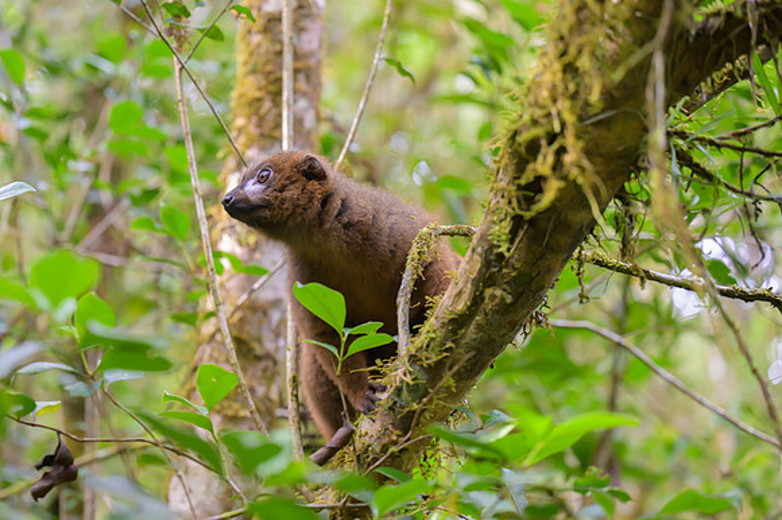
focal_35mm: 84
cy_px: 254
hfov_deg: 24.1
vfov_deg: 16.2
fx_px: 1825
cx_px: 312
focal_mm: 70
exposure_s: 1/800
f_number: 2.8
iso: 3200
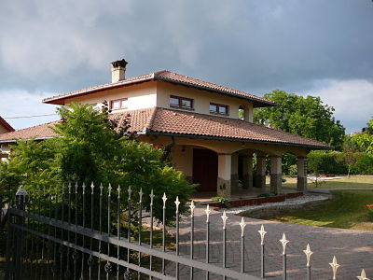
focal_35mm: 35
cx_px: 186
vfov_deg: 40.7
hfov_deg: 52.6
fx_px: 377
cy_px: 140
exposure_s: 1/640
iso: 80
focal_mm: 5.2
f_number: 2.8
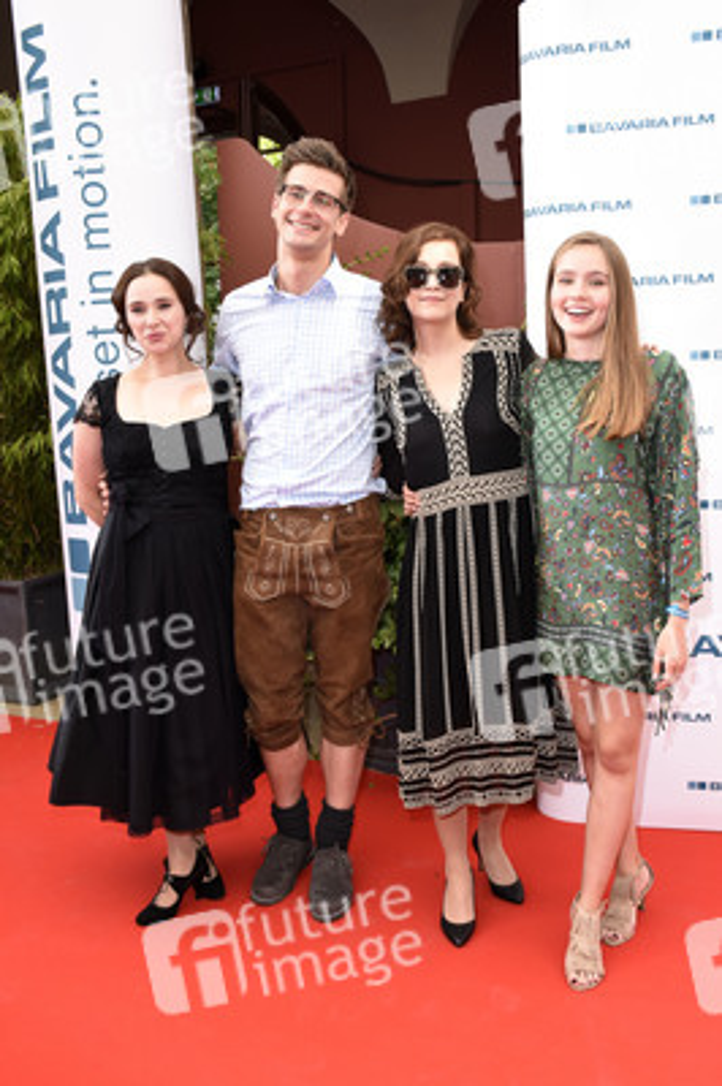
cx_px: 361
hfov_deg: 39.9
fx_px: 994
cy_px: 543
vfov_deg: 57.3
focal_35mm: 33
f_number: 6.3
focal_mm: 22
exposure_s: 1/160
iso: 800
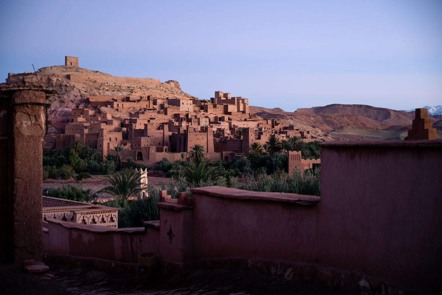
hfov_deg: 38.9
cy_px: 149
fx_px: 626
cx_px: 220
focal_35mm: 51
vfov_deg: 26.5
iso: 400
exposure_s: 1/25
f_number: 2.8
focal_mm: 50
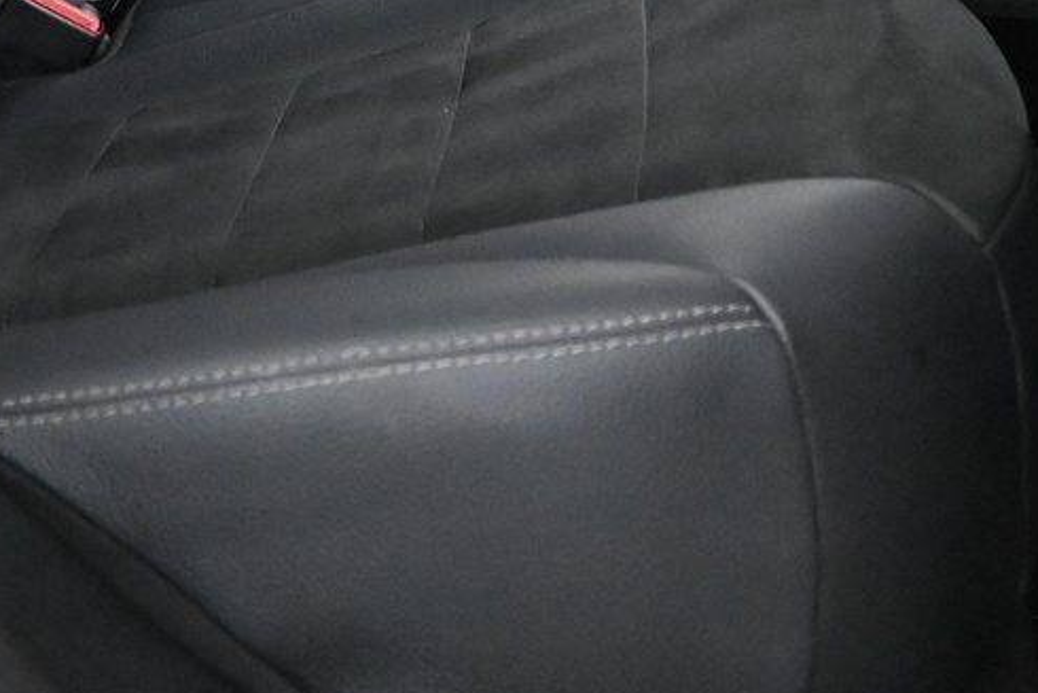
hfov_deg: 23.4
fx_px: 2504
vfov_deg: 14.6
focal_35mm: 87
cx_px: 646
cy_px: -369
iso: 6400
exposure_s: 1/30
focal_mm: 17.5
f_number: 3.5
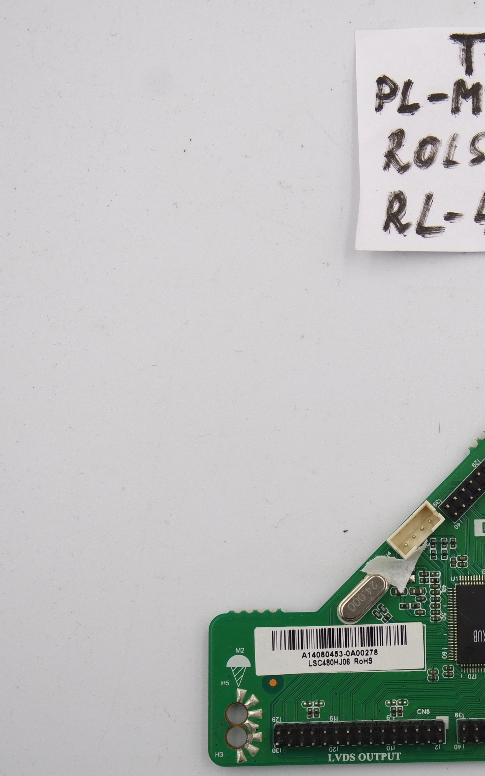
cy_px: 388
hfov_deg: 19.3
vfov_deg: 31.1
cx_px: 444
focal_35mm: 66
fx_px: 1396
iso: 160
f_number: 5.6
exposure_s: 1/100
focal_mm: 16
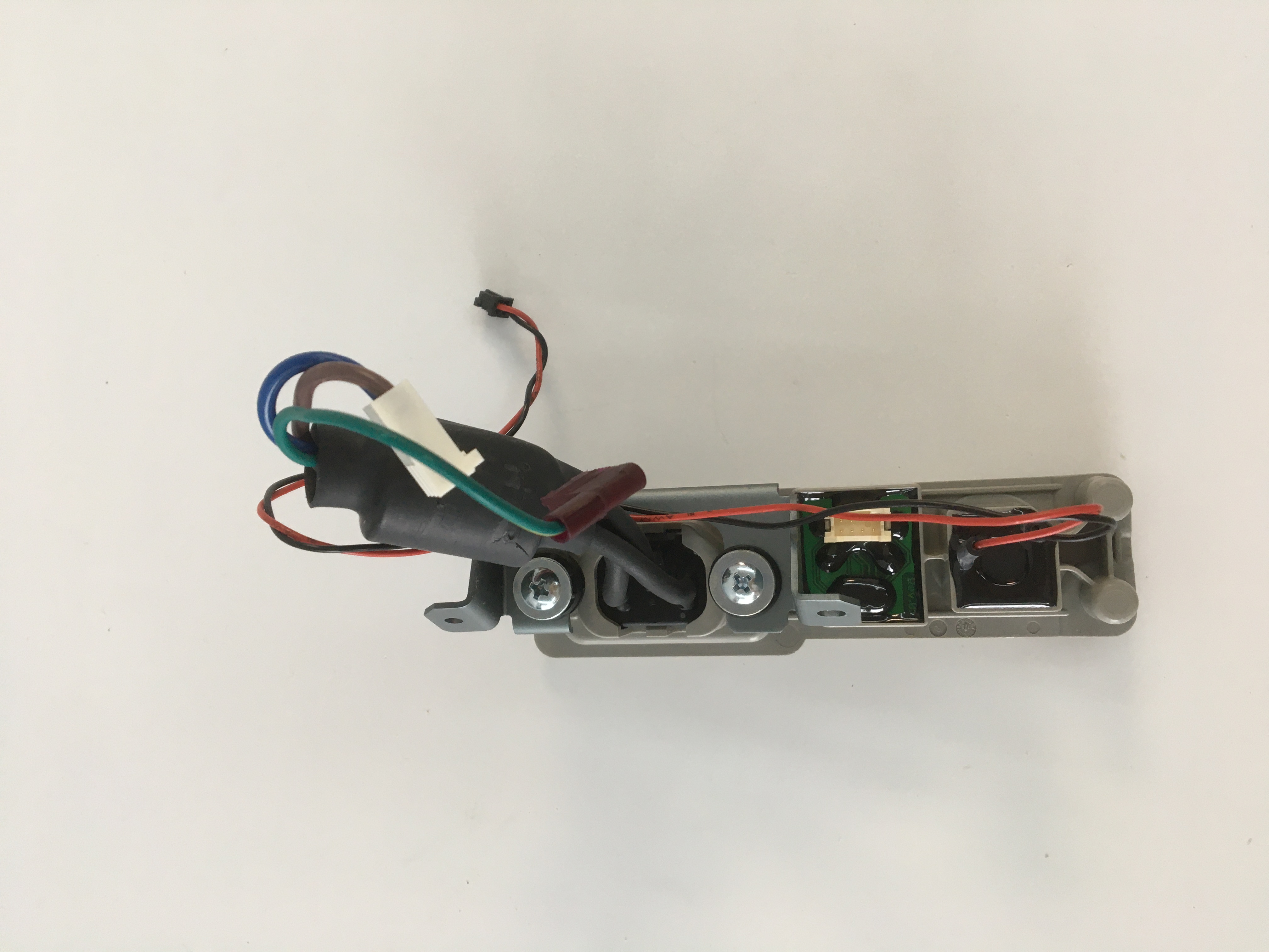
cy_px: 476
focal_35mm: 29
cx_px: 634
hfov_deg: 61.7
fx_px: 1063
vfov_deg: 48.2
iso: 40
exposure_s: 1/33
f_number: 2.2
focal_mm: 4.15
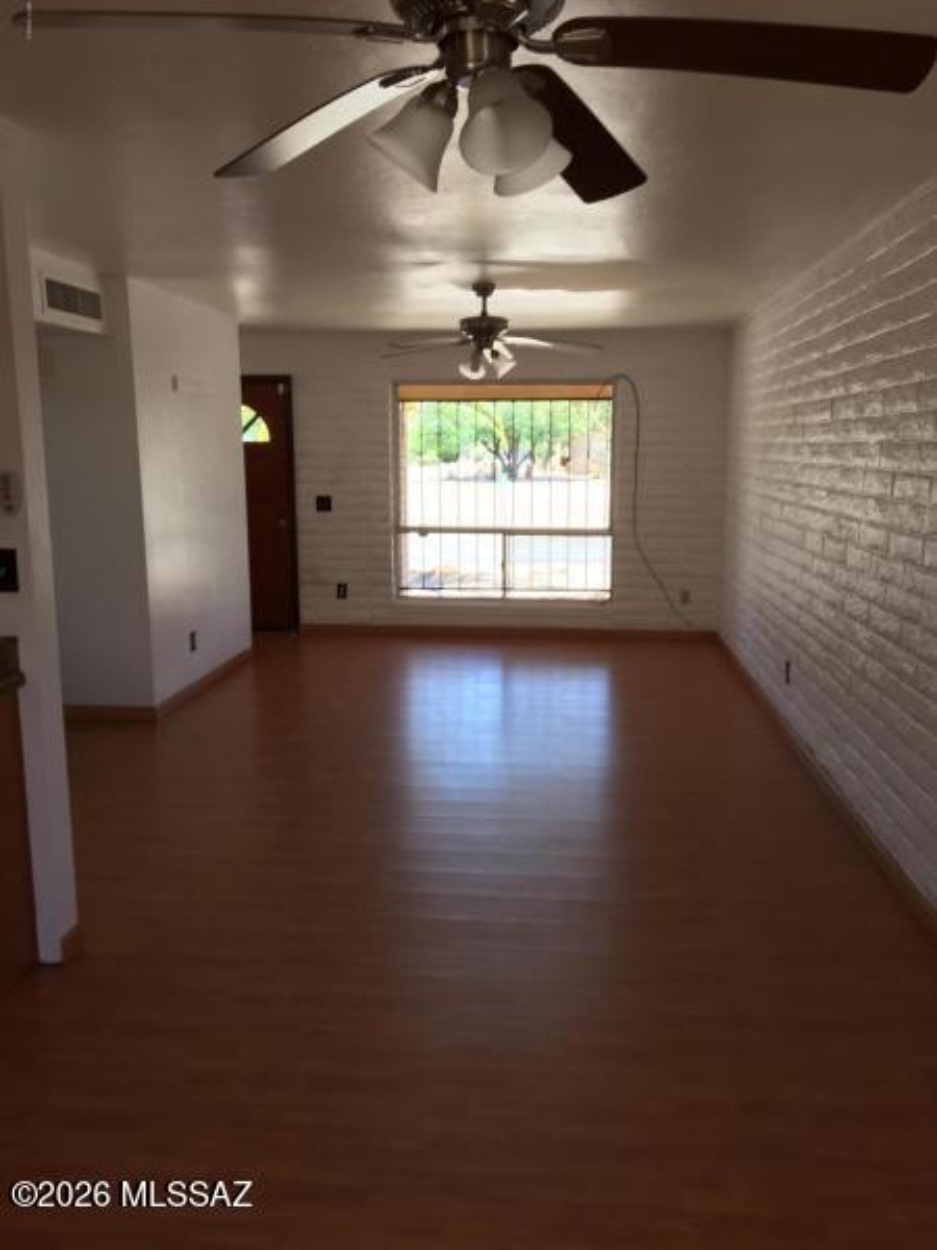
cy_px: 625
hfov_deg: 48.2
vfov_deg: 61.7
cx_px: 468
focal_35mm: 29
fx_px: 1047
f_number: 2.2
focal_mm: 4.15
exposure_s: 1/120
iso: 40
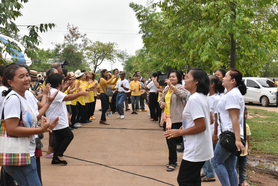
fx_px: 371
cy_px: 93
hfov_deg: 41.1
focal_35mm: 48
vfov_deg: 28.1
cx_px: 139
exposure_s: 1/800
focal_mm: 32
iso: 2500
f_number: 14
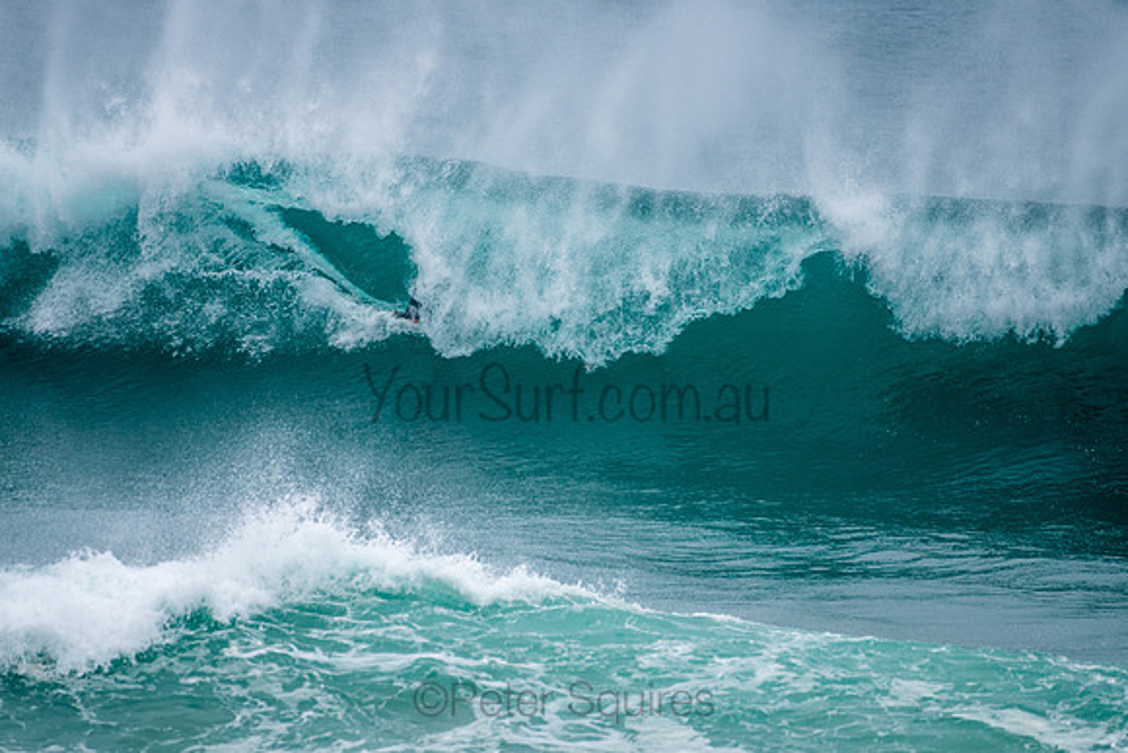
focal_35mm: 613
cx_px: 542
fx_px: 19217
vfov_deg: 2.2
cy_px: 348
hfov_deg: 3.4
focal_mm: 500
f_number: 5.6
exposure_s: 1/1250
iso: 250
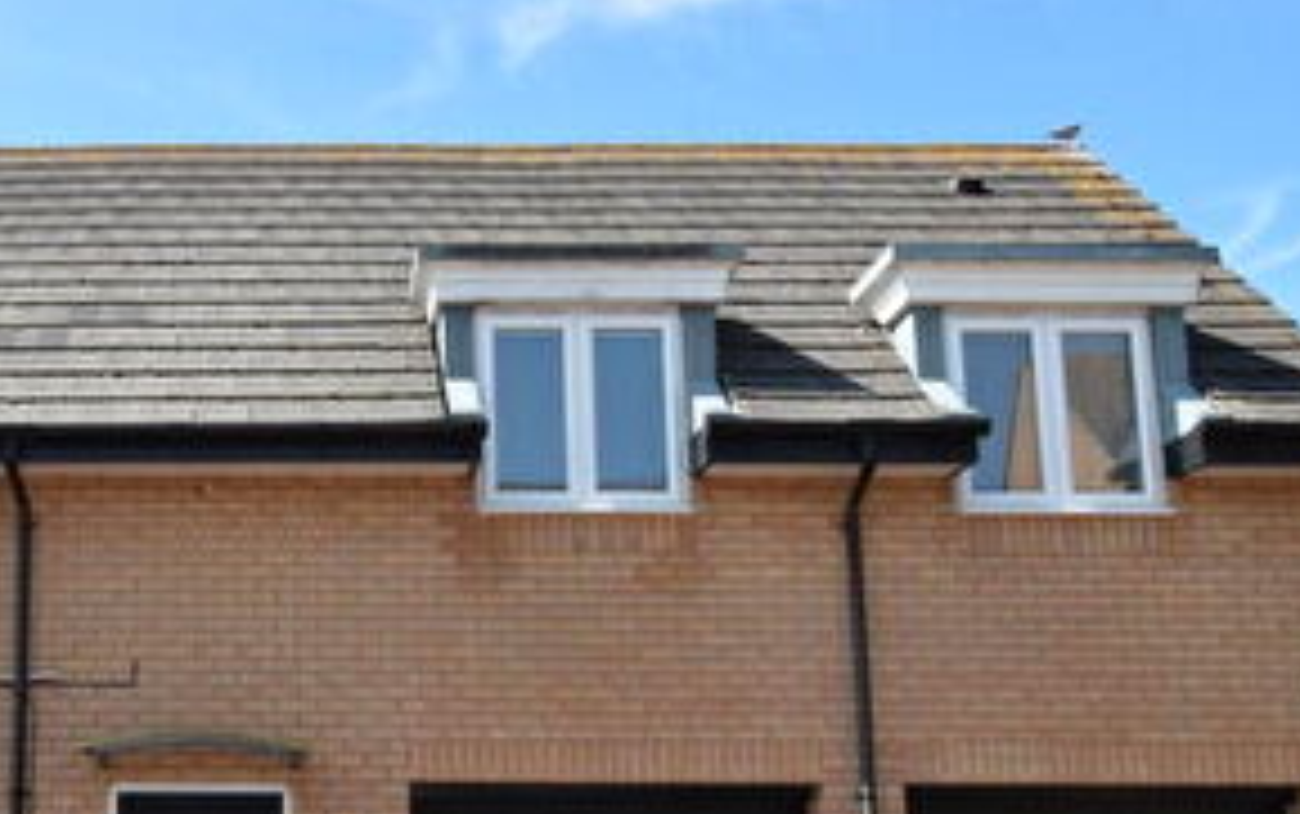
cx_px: 274
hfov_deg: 44.5
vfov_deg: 29.6
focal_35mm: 43
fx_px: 1511
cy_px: 636
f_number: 18
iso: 400
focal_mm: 11.5
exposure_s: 1/80
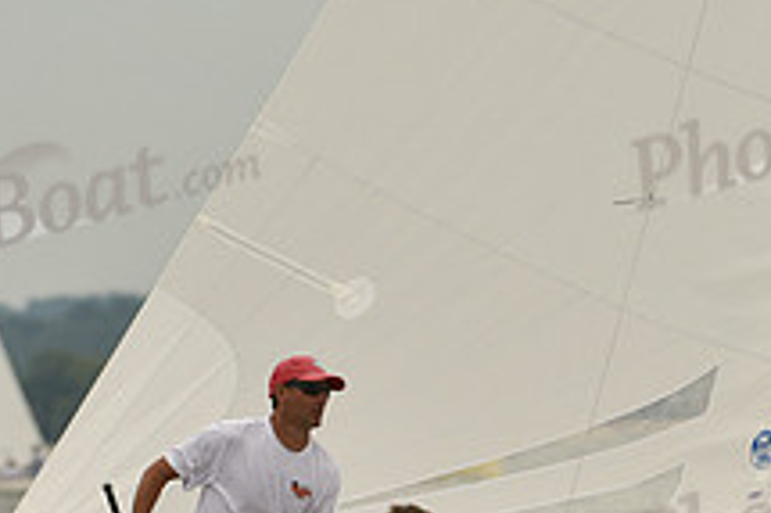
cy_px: 353
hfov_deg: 2.2
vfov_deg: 1.5
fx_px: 20244
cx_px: 448
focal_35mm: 946
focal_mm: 350
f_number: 7.1
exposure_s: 1/1250
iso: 320
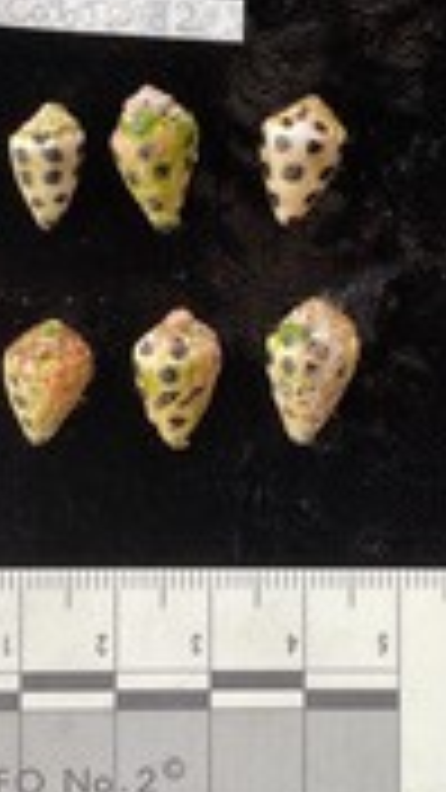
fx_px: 1325
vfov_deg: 33.3
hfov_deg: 19.1
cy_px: 331
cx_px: 243
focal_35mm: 63
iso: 40
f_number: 1.8
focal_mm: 3
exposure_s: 1/60
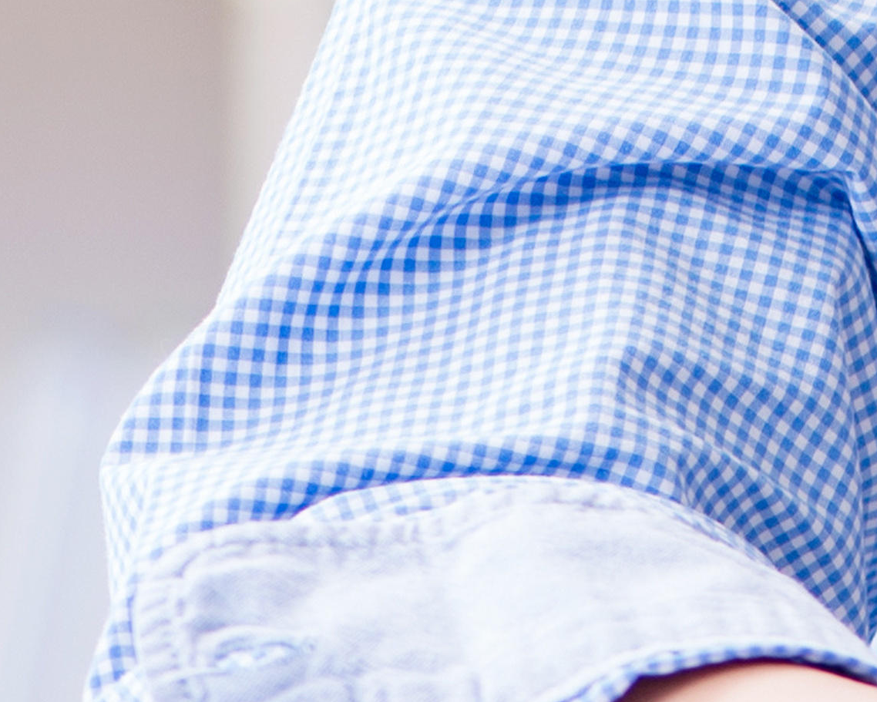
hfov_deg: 2.5
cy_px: -369
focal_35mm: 780
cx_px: 904
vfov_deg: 2.0
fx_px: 20251
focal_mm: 105
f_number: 5
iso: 160
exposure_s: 1/100
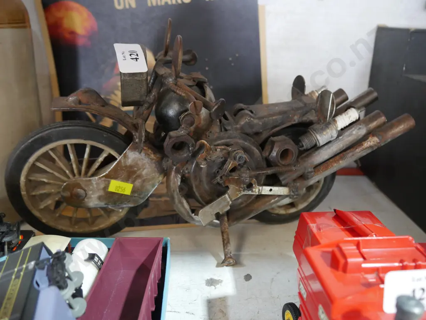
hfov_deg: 56.8
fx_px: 394
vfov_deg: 44.2
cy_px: 160
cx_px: 213
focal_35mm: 32
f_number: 3.6
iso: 2000
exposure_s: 1/60
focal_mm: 16
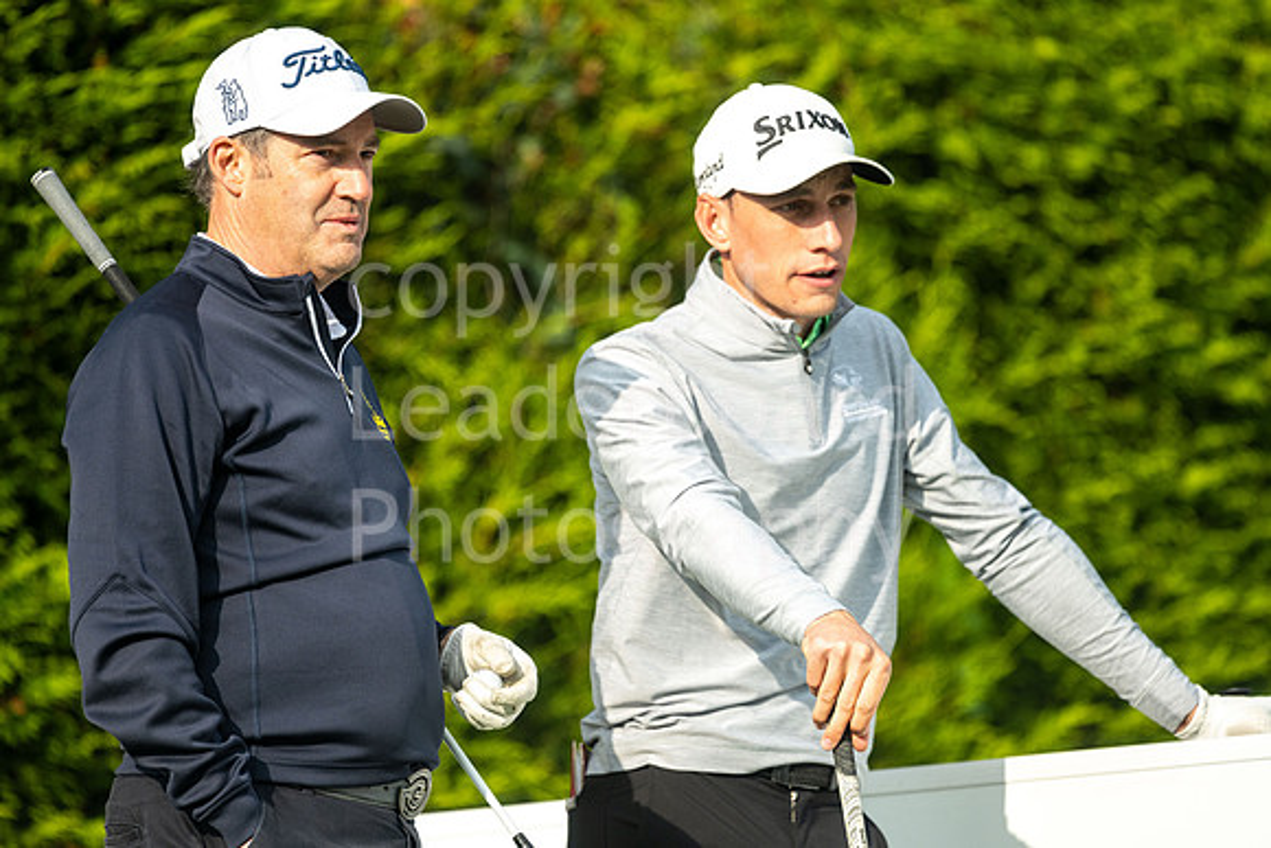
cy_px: 424
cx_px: 636
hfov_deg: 6.9
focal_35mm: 300
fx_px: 10594
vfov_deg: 4.6
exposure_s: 1/2500
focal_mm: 300
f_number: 4
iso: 400
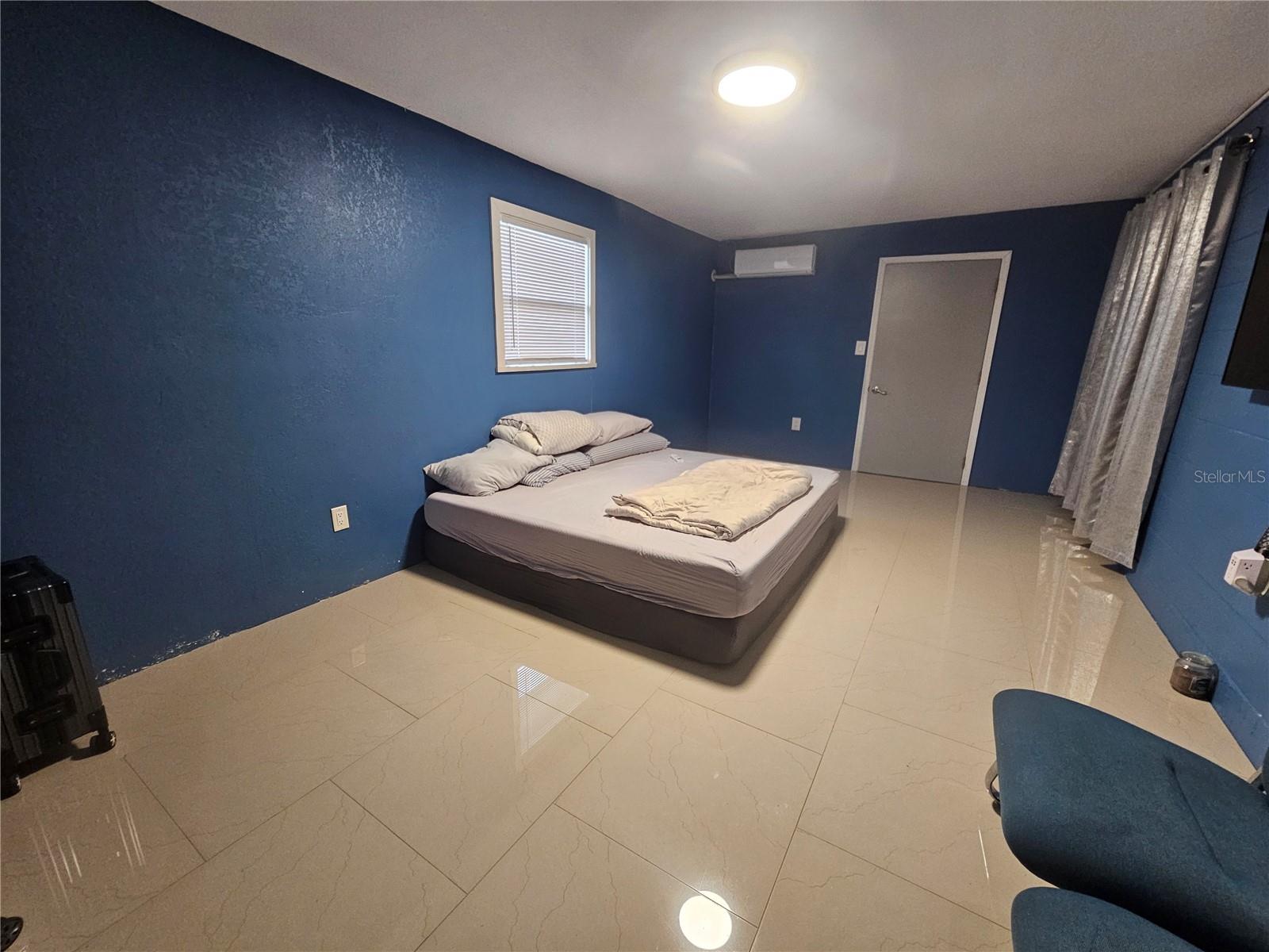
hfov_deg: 106.2
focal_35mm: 13
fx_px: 477
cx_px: 634
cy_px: 476
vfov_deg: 89.9
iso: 320
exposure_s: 1/30
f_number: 2.2
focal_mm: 2.2
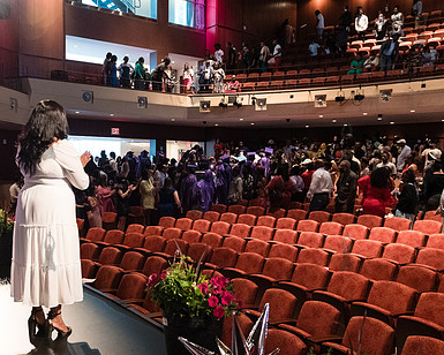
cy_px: 193
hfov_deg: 47.6
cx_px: 174
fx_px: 499
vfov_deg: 39.1
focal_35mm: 38
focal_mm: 24
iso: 4000
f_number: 3.5
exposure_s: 1/250
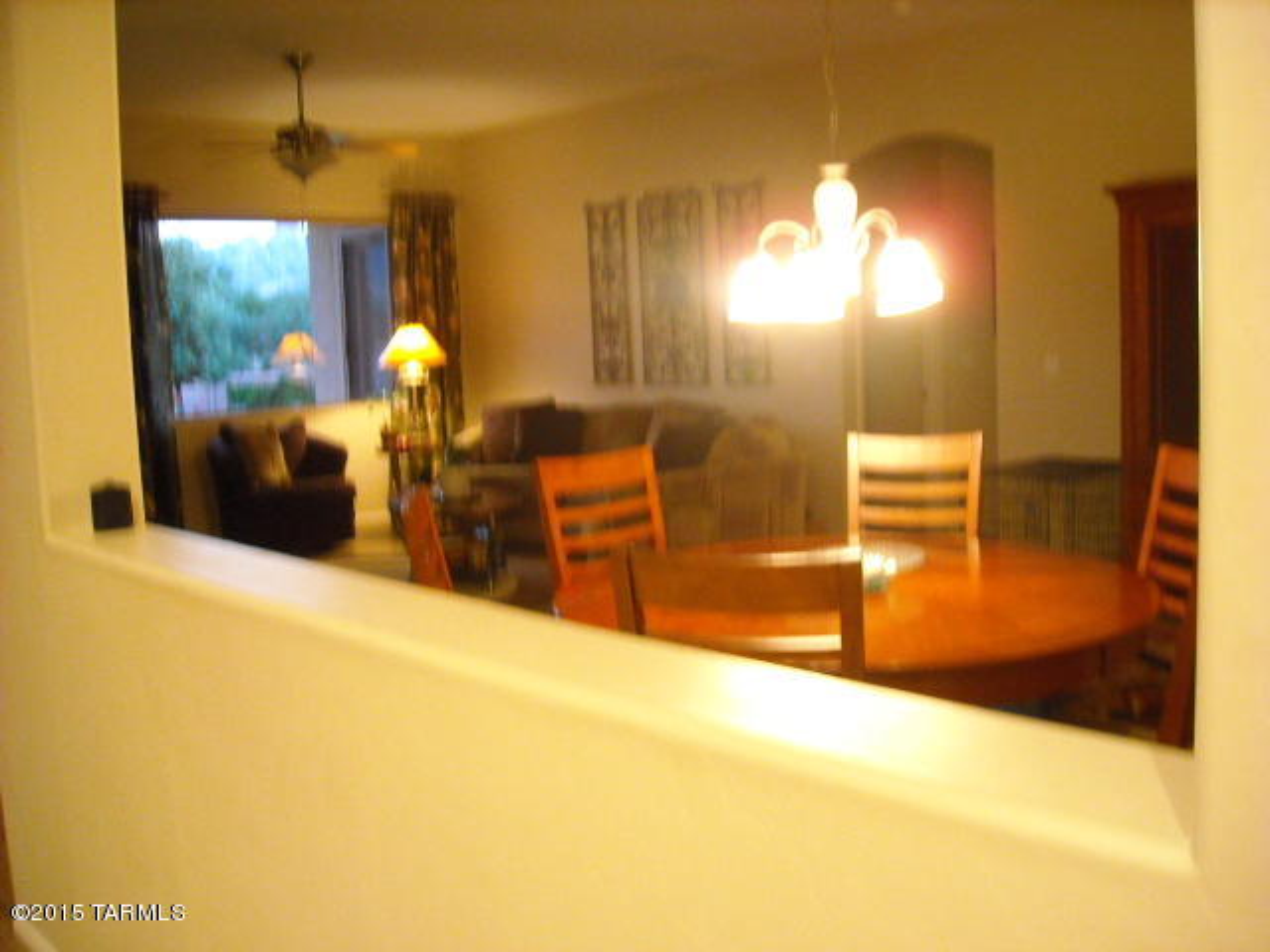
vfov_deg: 40.7
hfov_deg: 52.6
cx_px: 635
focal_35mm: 35
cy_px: 476
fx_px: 1284
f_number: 2.8
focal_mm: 5.7
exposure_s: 1/9
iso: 400
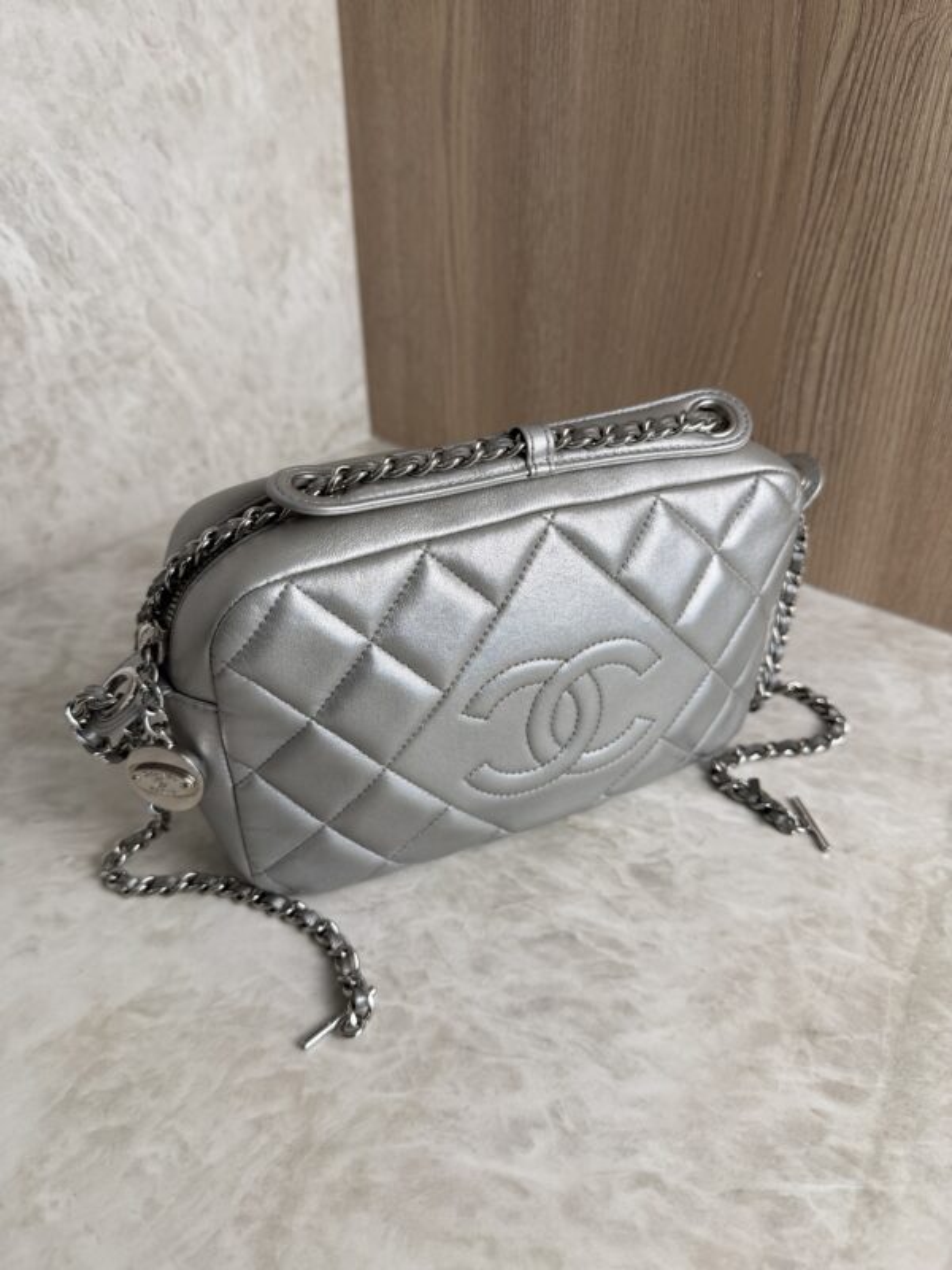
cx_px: 476
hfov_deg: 56.8
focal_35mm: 24
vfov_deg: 71.6
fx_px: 880
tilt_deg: -35.0
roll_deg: +1.1
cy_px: 635
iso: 80
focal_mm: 6.76
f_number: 1.78
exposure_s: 1/120
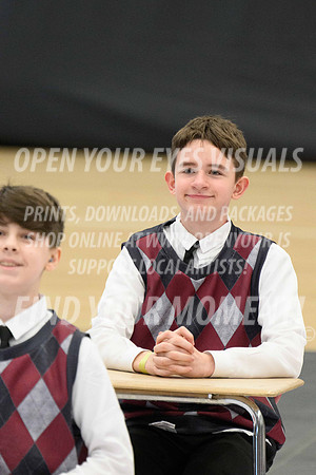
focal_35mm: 600
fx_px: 7899
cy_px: 238
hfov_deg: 2.3
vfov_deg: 3.4
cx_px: 158
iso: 6400
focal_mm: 400
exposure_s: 1/250
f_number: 5.6
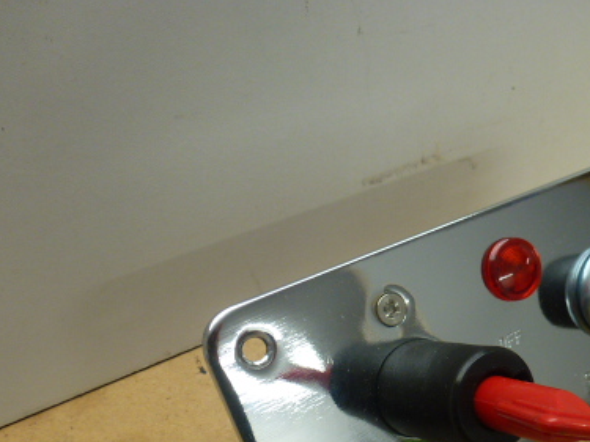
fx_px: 699
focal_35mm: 41
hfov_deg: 43.6
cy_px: 374
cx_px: 475
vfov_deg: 33.7
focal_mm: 4.3
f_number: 3.3
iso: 125
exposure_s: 1/60
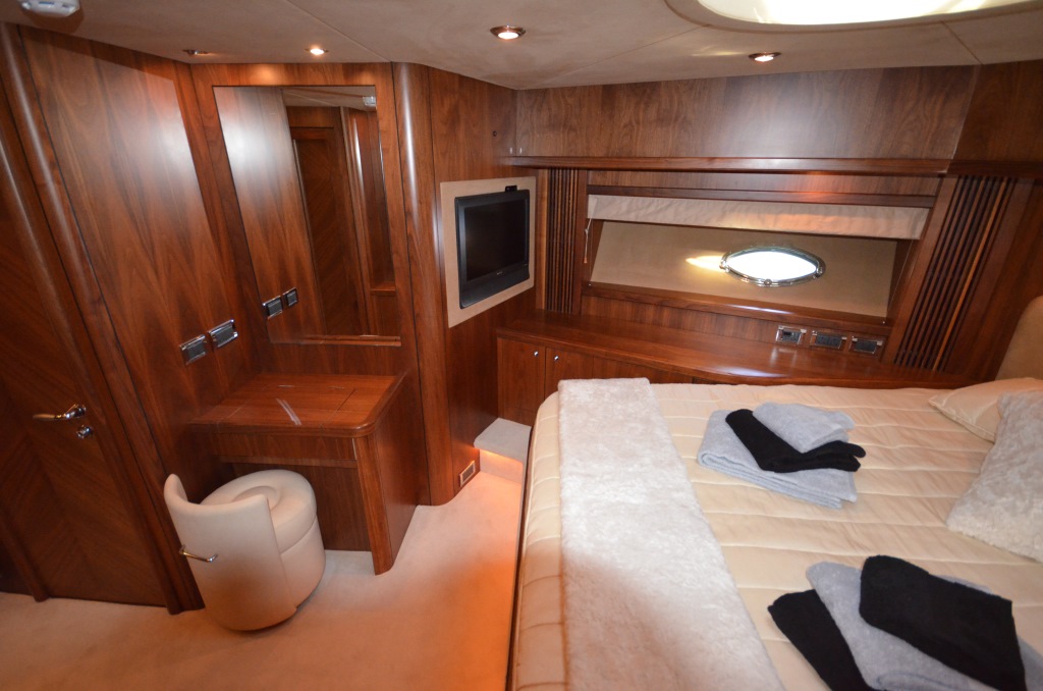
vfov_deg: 77.1
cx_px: 522
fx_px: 434
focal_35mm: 15
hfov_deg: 100.5
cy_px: 346
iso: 3200
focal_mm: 10
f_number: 4
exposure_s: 1/60
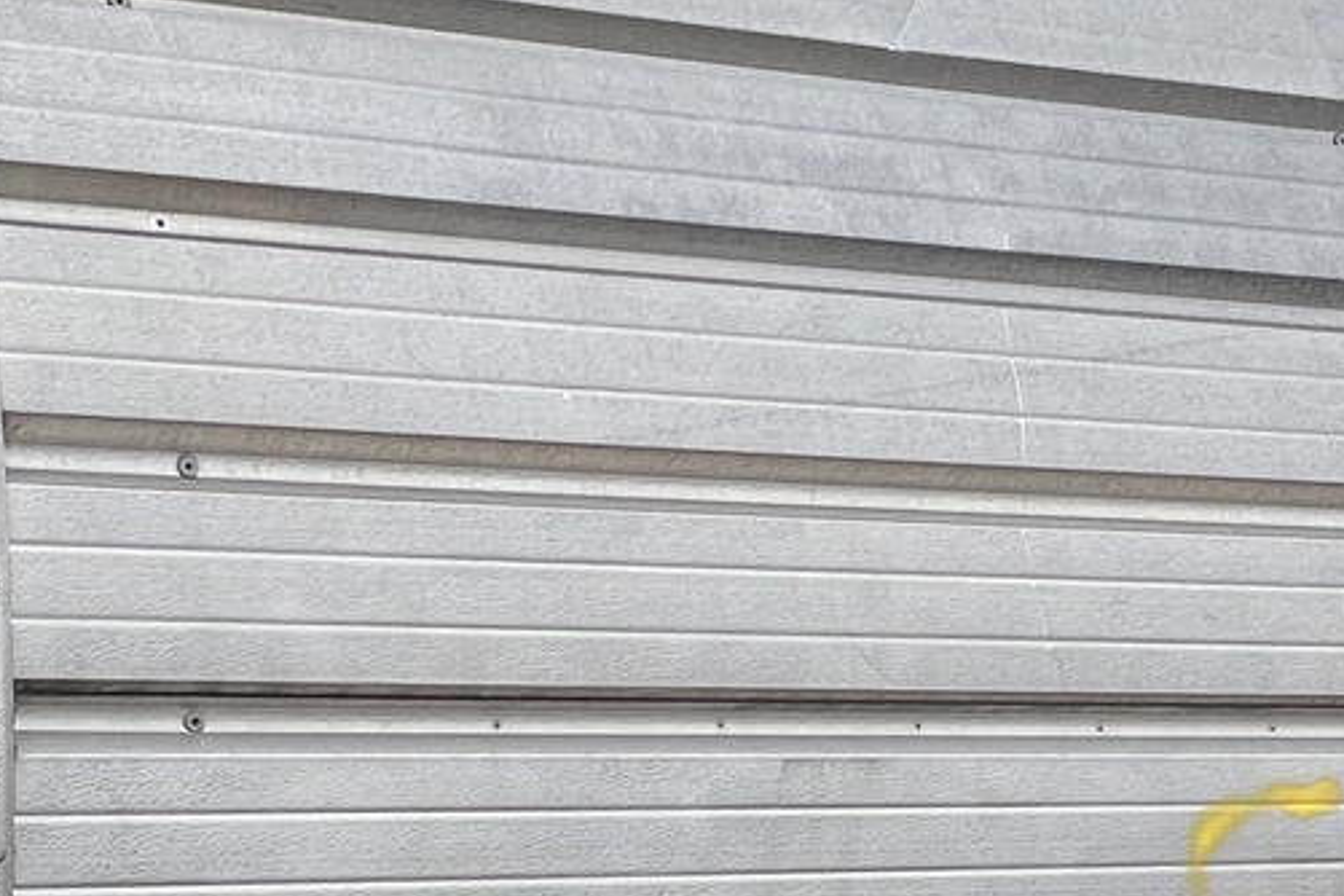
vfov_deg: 12.5
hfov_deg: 18.9
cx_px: 907
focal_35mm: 108
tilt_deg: -6.1
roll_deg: +0.2
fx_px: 4032
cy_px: 934
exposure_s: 1/584
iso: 32
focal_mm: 4.2
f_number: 1.6
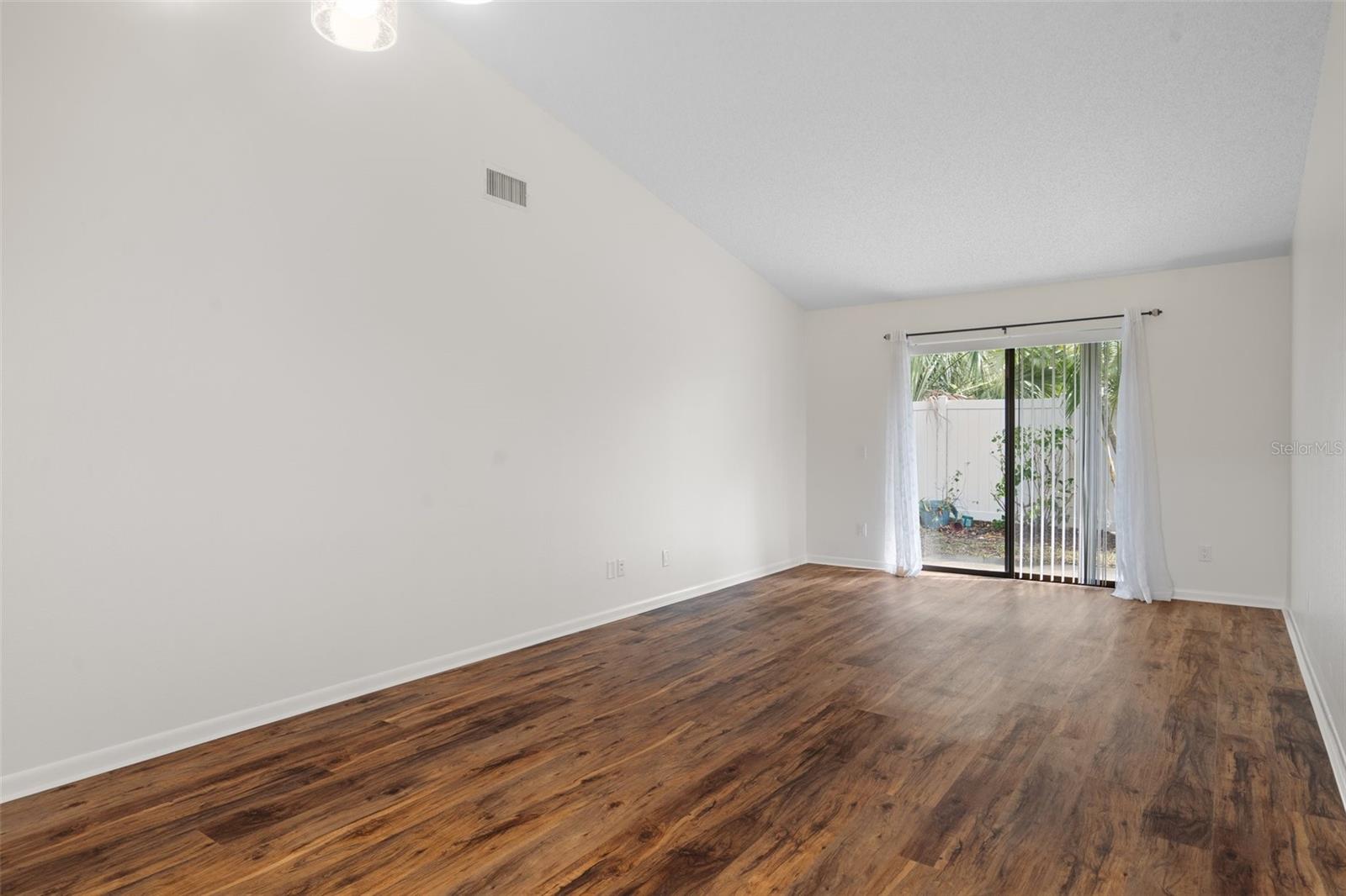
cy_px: 448
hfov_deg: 84.0
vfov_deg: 61.9
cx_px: 673
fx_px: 748
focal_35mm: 20
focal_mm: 20
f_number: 8
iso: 320
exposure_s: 2
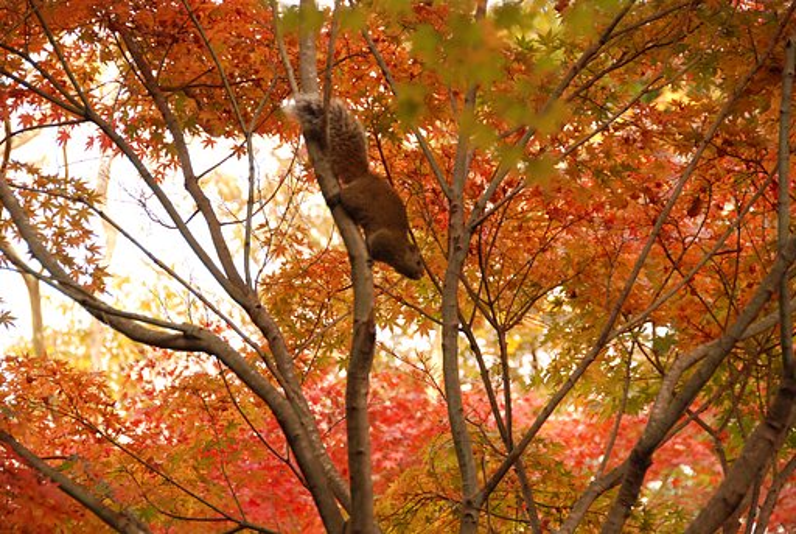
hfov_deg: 13.0
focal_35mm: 158
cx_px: 398
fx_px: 3487
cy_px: 267
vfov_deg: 8.7
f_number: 5.6
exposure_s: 1/160
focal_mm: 105
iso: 800
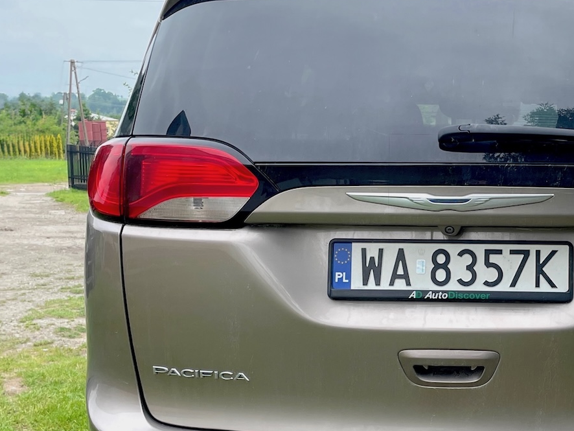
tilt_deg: -10.2
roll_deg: -0.8
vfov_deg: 32.8
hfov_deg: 41.1
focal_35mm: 44
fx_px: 730
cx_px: 461
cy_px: 253
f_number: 1.6
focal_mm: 4.2
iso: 32
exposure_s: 1/1261
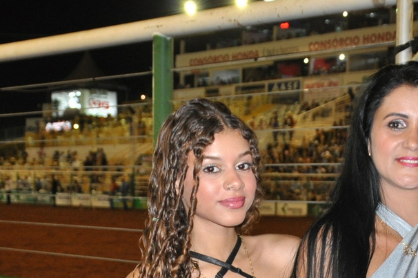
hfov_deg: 19.7
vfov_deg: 13.1
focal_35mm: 104
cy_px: 213
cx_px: 248
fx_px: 1206
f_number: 4.2
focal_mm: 30
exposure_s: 1/60
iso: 800
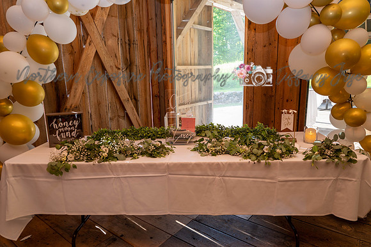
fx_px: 247
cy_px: 124
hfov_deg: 73.8
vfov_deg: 53.1
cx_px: 186
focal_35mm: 24
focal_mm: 24
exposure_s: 1/60
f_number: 4
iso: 250
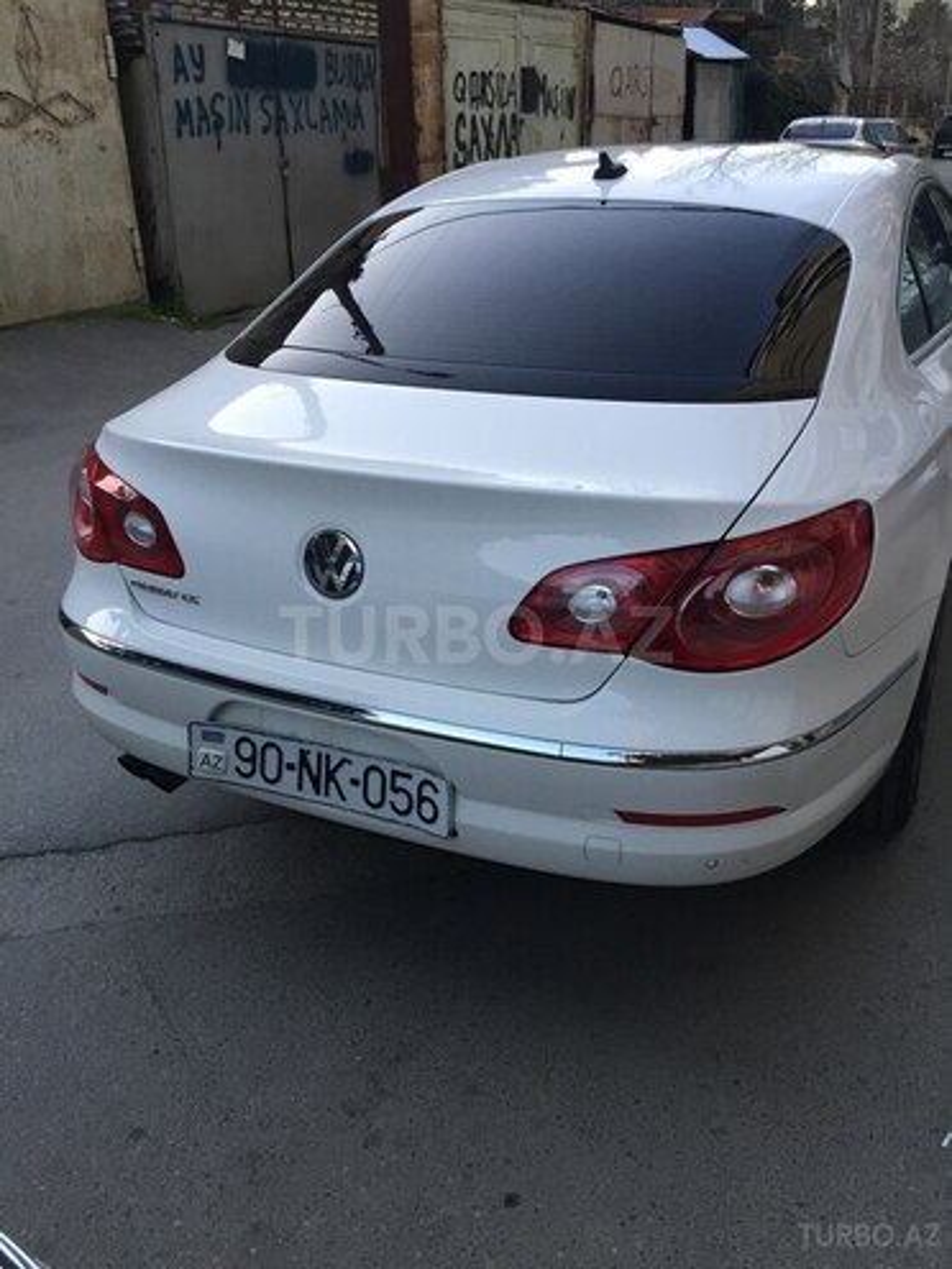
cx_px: 476
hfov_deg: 48.2
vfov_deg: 61.7
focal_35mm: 29
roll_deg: +3.2
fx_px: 1063
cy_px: 634
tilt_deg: -23.6
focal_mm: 4.15
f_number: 2.2
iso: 50
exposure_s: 1/33
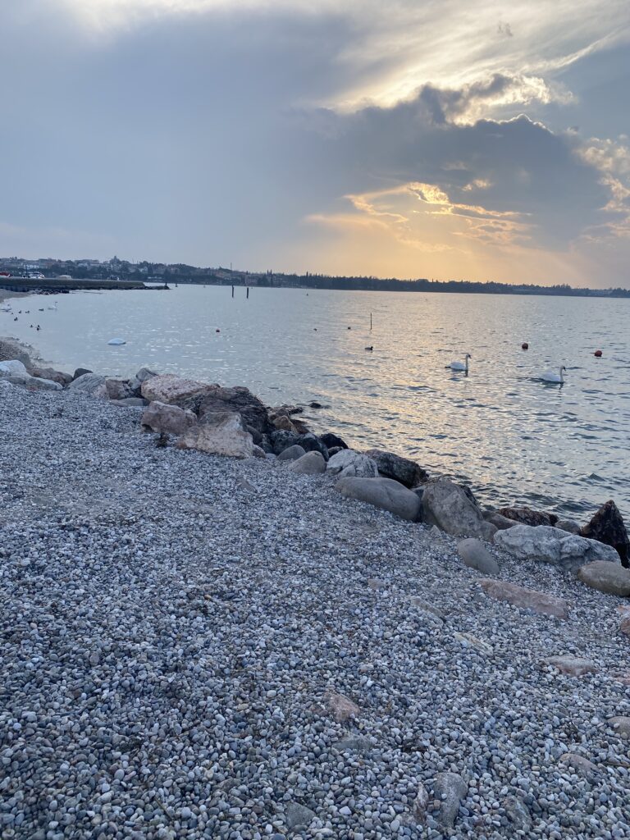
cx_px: 315
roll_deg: -2.4
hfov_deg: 53.1
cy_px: 420
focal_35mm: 26
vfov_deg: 67.3
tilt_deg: -11.4
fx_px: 631
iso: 32
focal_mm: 4.25
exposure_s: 1/1377
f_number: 1.8
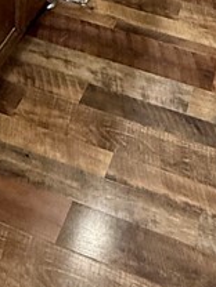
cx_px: 123
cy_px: -156
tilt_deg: -24.1
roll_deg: -4.2
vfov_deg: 22.5
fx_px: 574
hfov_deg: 21.3
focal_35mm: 69
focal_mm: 2.22
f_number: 2.2
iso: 500
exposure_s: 1/60
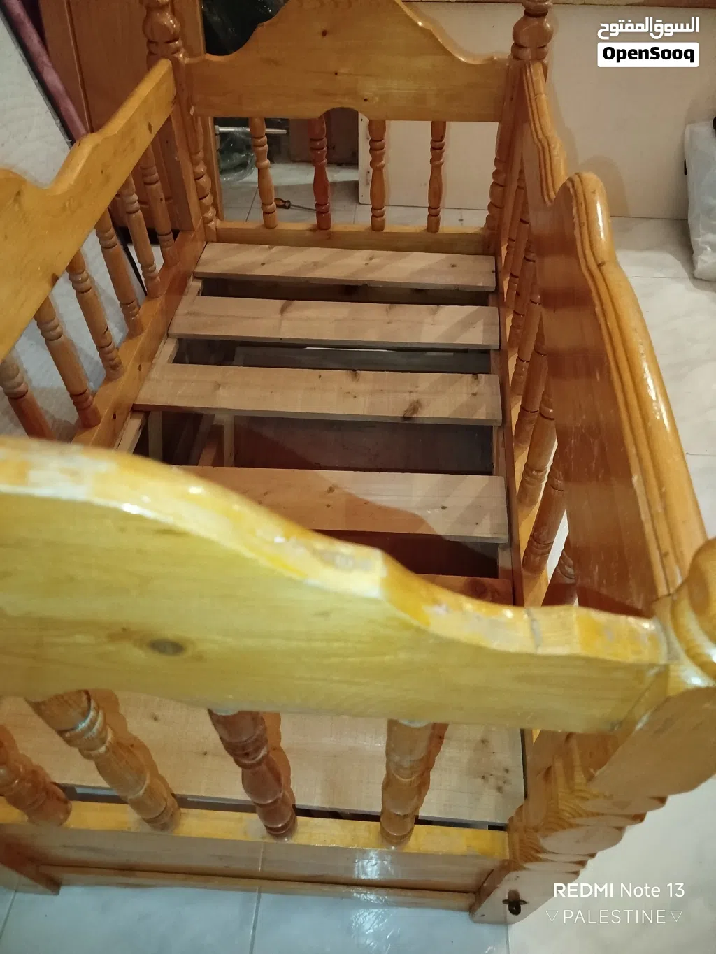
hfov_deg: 56.8
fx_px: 662
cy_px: 477
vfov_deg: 71.6
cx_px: 358
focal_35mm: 24
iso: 640
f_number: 1.7
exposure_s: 1/20
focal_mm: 5.31
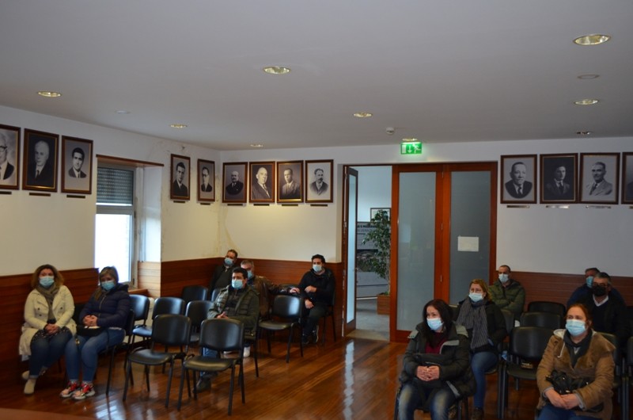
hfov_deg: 57.3
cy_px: 210
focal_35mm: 33
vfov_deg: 39.8
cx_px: 316
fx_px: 579
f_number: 4
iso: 500
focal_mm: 22
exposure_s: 1/60
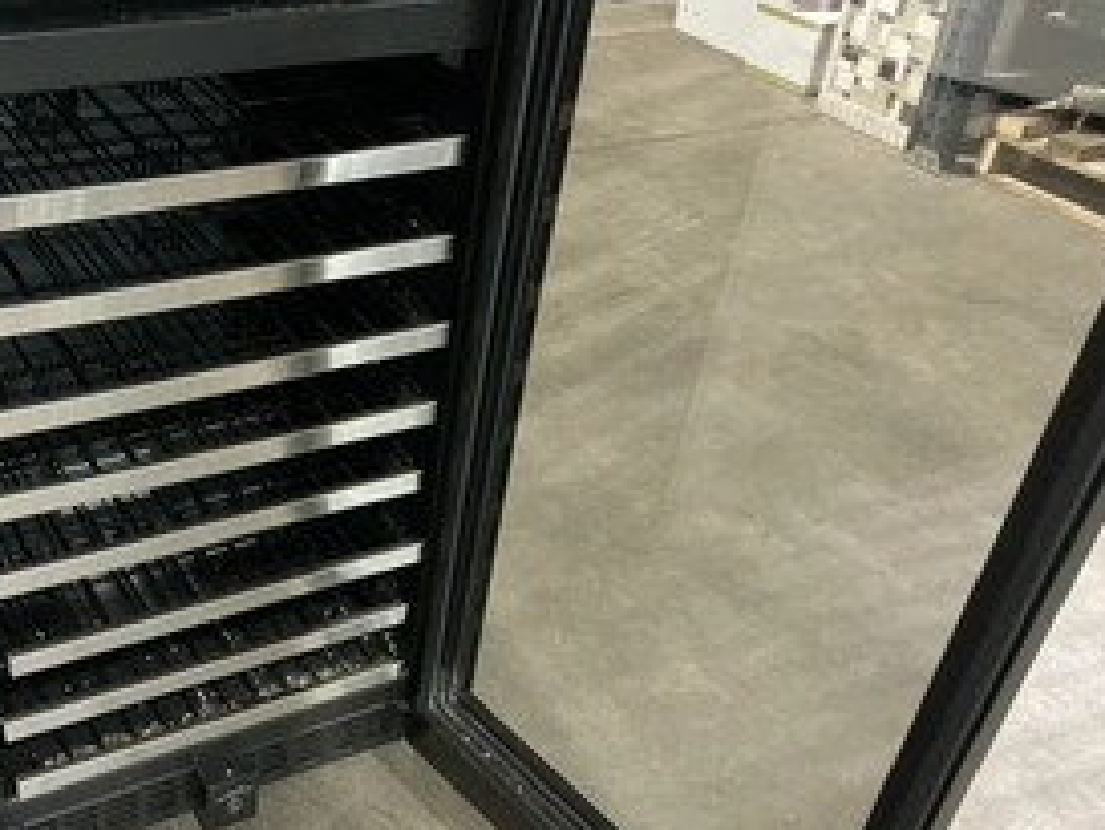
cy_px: 506
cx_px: 320
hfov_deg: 44.7
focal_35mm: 41
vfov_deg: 35.0
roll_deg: -2.5
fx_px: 1309
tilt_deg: -35.2
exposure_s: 1/38
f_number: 1.8
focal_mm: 3
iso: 320
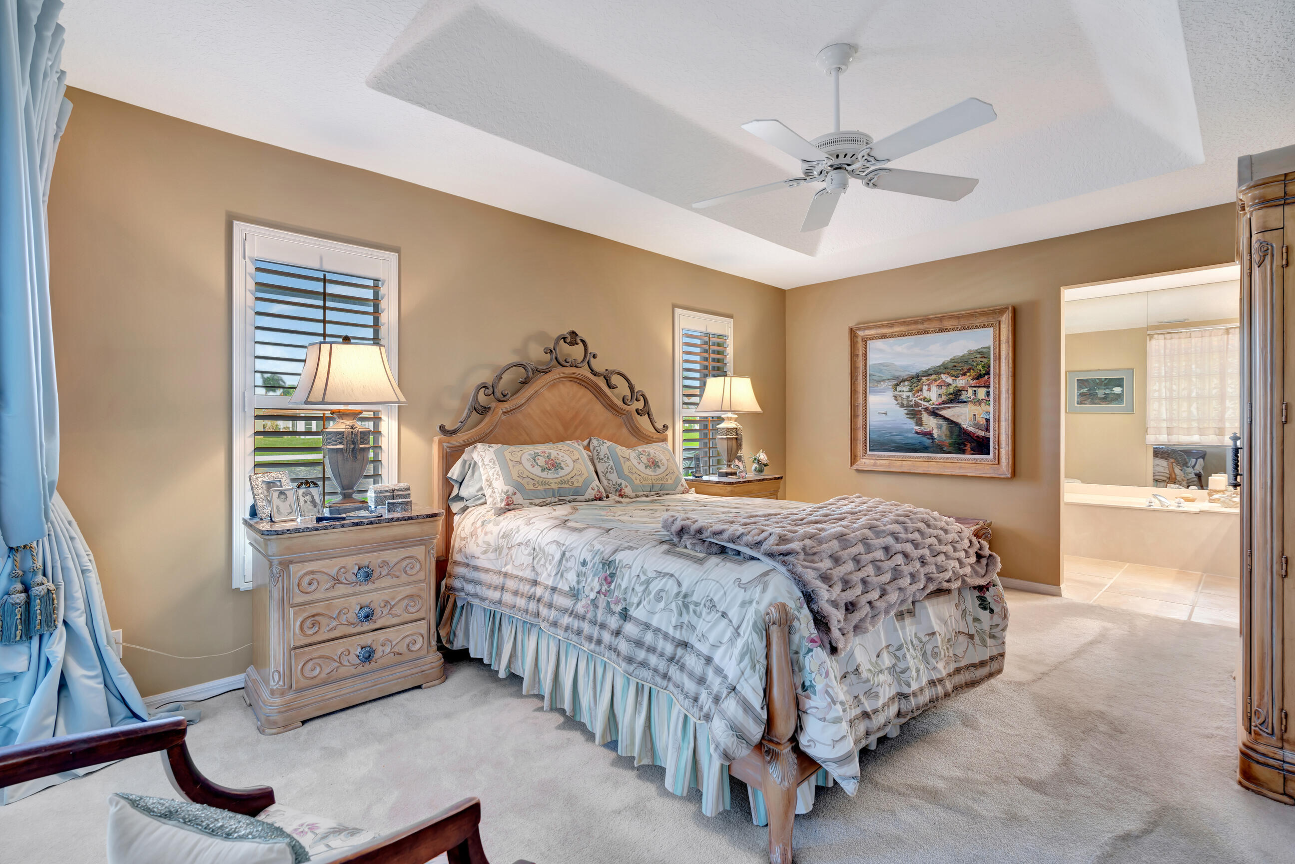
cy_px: 432
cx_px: 648
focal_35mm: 16
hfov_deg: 96.7
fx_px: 576
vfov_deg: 73.8
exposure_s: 1
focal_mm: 16
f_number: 5.6
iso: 100
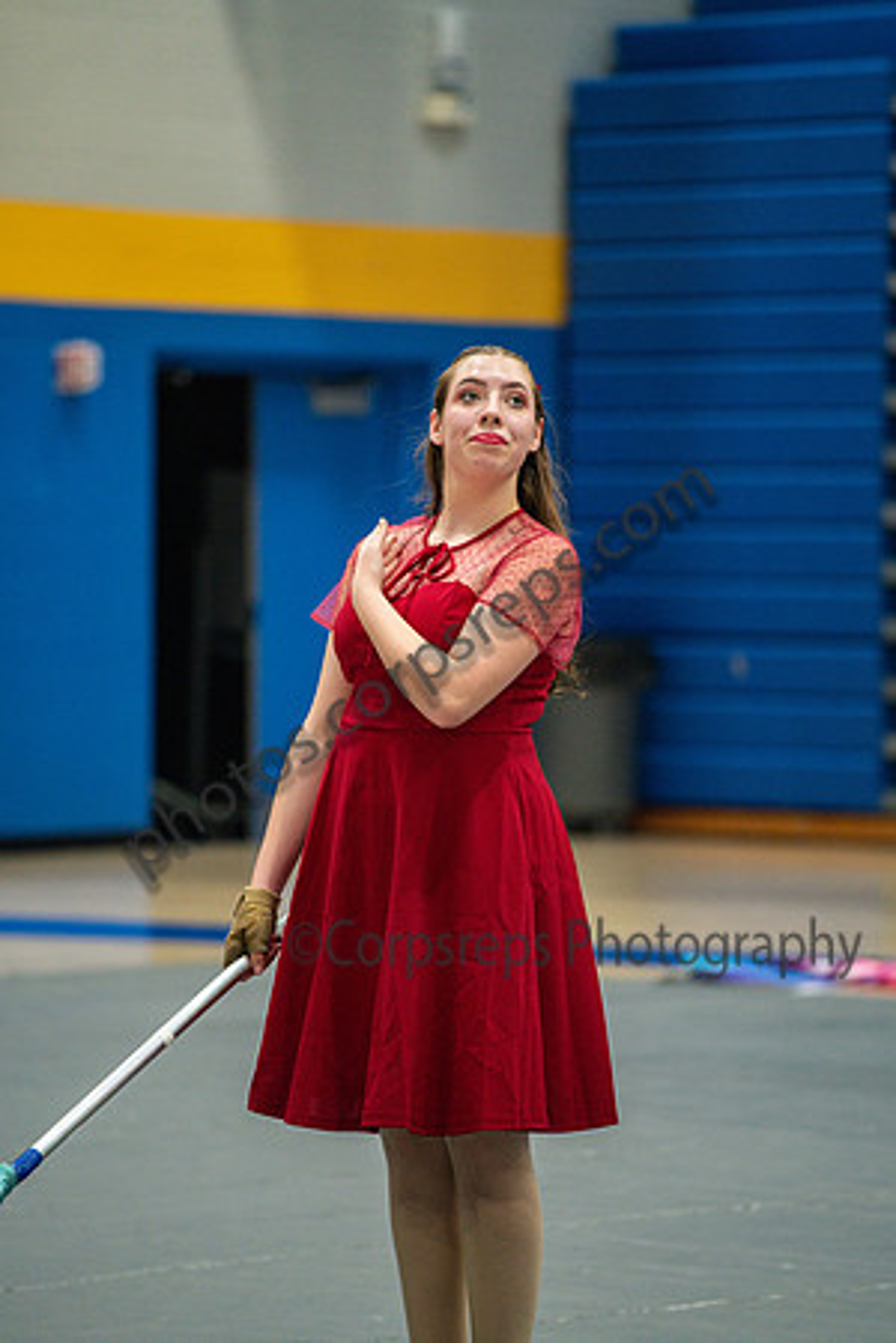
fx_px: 7466
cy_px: 672
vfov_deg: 10.3
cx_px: 448
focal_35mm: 200
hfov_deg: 6.9
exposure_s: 1/500
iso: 5600
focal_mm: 200
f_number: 4
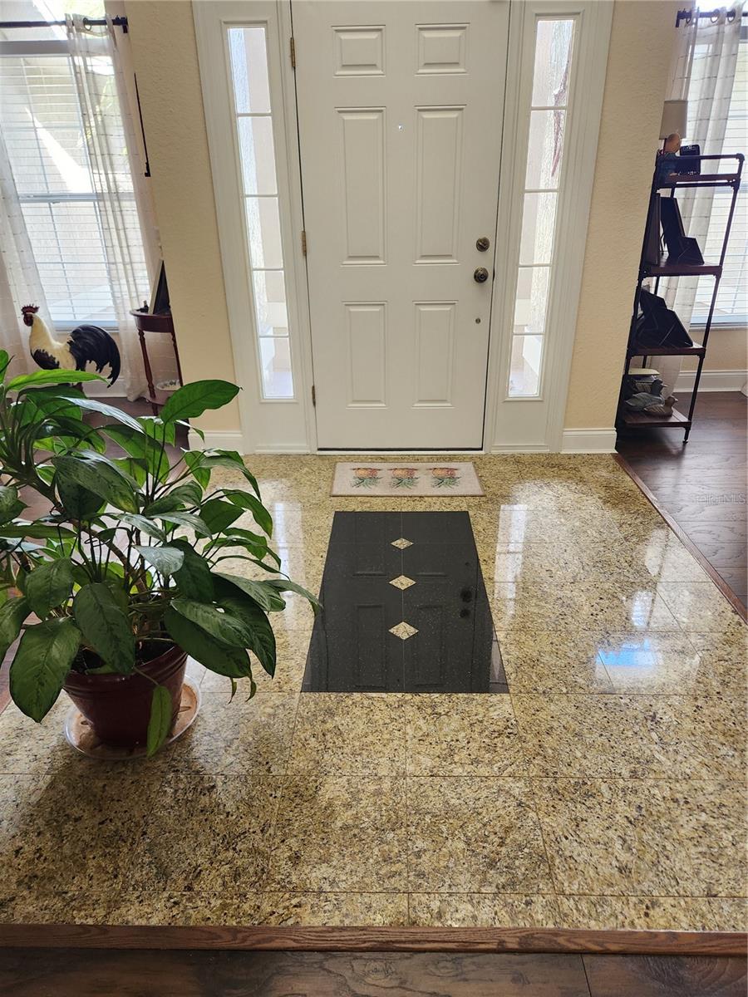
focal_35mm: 23
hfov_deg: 58.9
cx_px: 374
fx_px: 663
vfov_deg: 73.9
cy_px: 498
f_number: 1.8
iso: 400
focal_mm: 5.4
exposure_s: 1/120
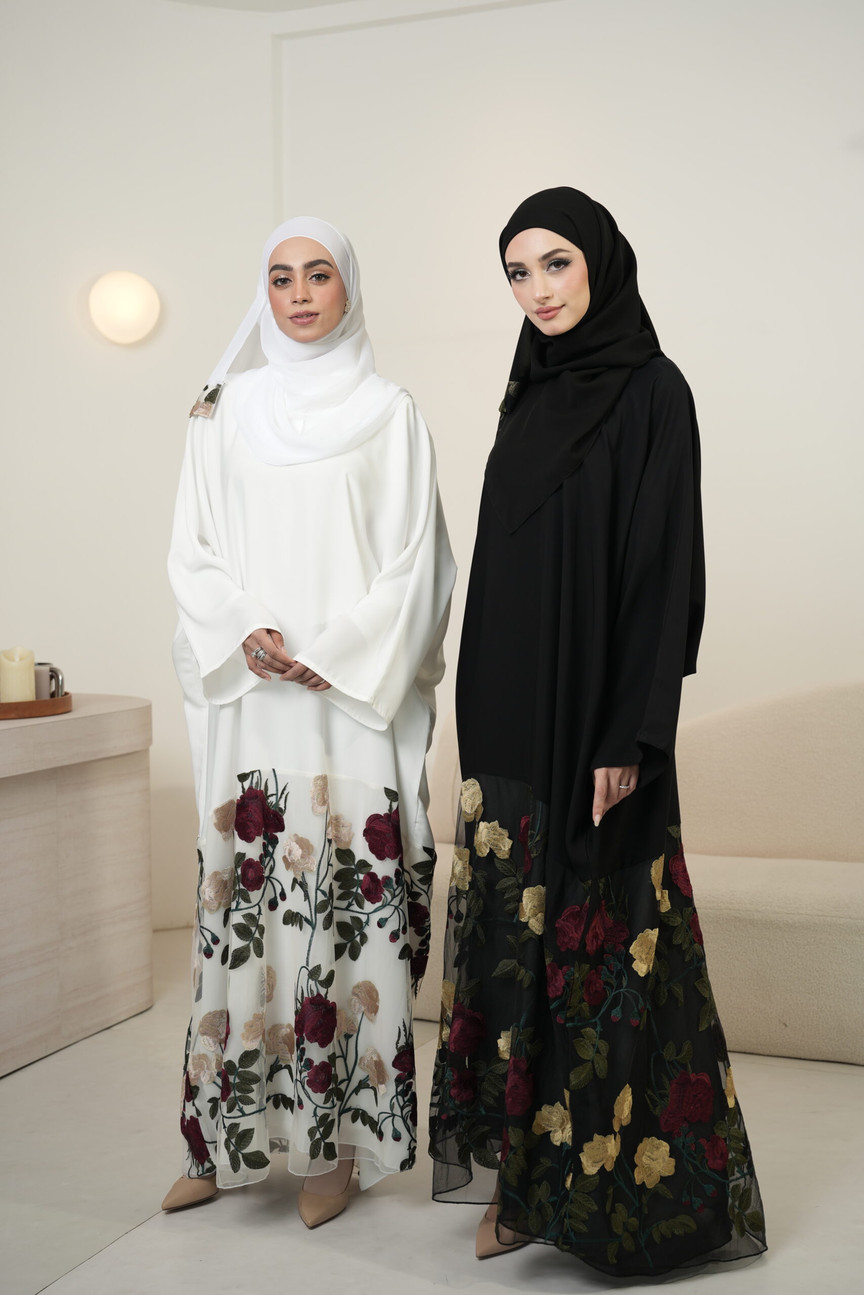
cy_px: 648
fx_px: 1800
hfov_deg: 27.0
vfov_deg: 39.6
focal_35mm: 50
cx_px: 432
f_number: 4
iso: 160
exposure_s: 1/200
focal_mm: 50
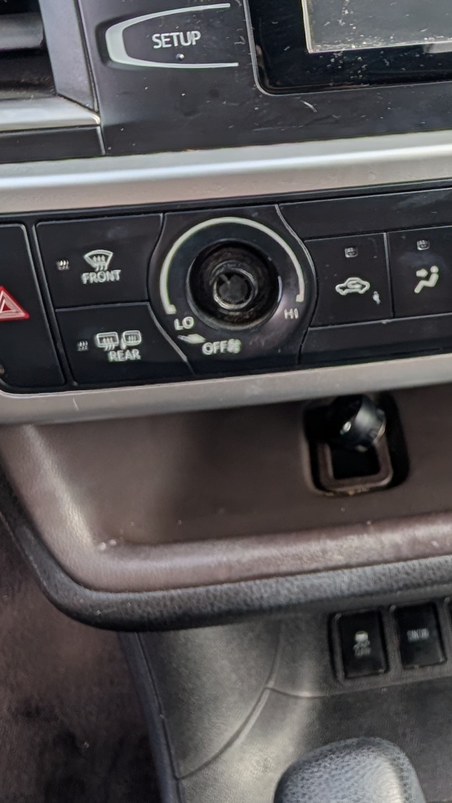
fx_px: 746
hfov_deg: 31.7
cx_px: 426
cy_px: 388
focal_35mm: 35
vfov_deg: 56.6
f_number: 1.7
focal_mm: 2.02
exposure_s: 1/430
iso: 59
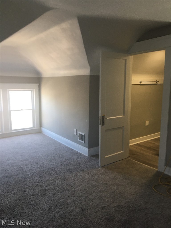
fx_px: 191
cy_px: 114
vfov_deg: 61.7
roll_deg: -0.1
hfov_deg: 48.2
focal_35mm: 29
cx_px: 86
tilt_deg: -8.2
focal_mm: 4.15
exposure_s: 1/30
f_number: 2.2
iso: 40
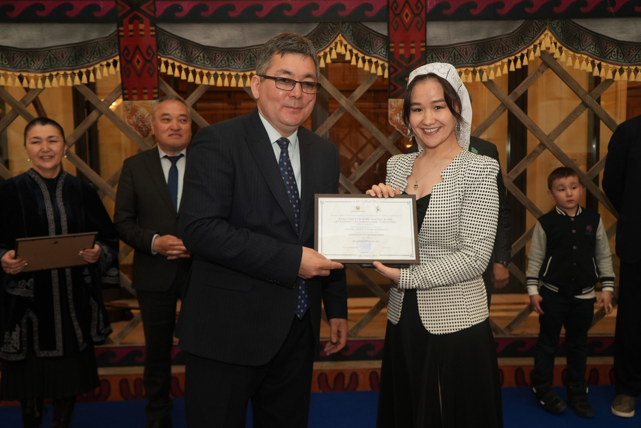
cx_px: 320
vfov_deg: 38.9
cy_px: 214
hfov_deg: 55.8
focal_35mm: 34
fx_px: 606
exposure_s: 1/200
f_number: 5.6
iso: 2000
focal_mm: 34
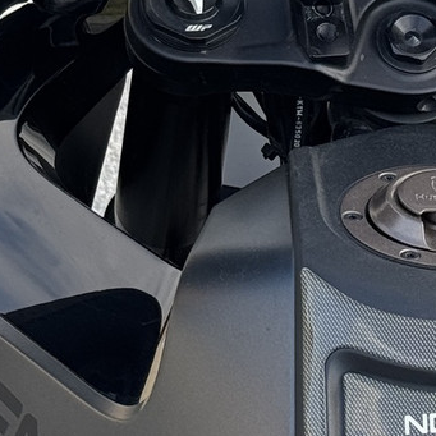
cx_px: 413
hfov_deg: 8.8
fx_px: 2836
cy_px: -79
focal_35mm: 199
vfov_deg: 8.7
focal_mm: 6.76
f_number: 1.78
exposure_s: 1/522
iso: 64
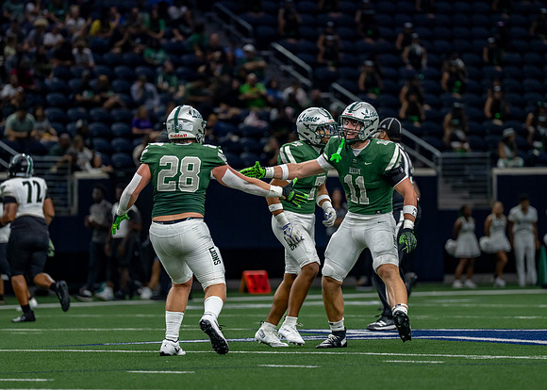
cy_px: 167
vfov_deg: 5.4
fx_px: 4131
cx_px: 301
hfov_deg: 7.6
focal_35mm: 266
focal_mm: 200
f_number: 2.8
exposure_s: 1/1000
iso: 1600
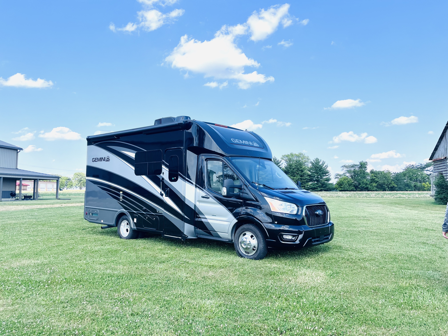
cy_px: 168
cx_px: 224
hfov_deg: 67.3
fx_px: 336
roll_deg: -0.5
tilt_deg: +4.9
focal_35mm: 26
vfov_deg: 53.1
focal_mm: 5.1
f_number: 1.6
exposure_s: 1/2513
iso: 50
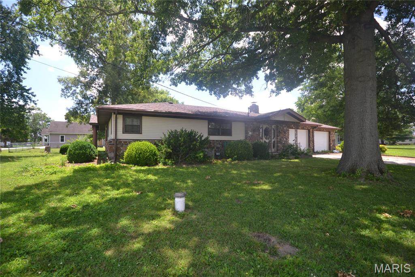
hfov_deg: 95.0
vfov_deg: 72.0
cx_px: 208
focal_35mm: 16
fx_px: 190
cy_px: 138
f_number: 5.6
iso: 360
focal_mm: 11
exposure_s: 1/125
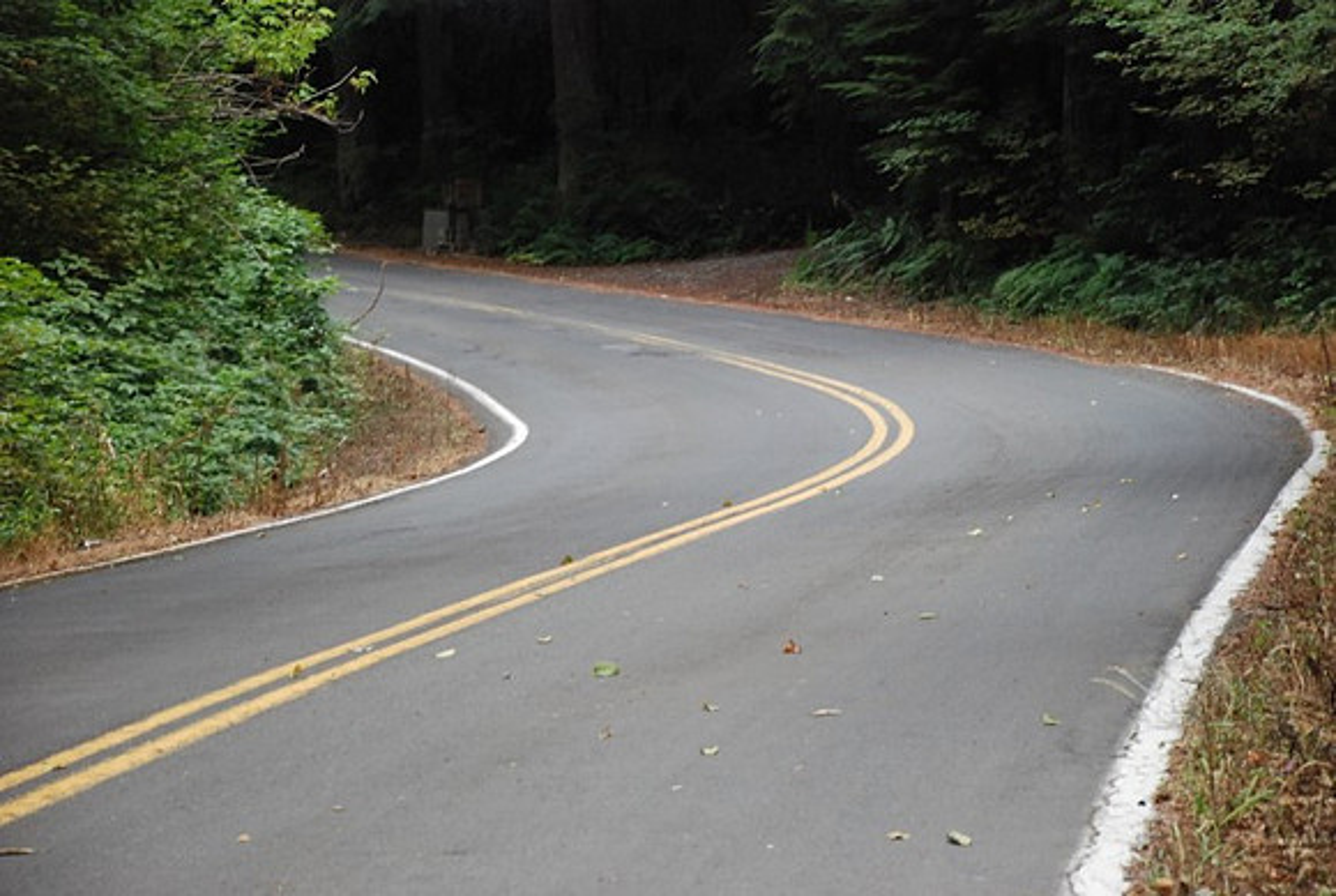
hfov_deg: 17.0
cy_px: 448
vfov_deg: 11.5
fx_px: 4461
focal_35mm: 120
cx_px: 668
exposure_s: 1/160
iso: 1600
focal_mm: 80
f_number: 5.6
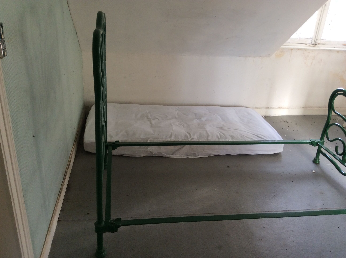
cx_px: 173
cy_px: 129
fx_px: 319
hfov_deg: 56.9
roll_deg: -1.7
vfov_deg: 44.1
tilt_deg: -23.5
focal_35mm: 32
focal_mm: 3.3
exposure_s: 1/50
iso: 40
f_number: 2.4
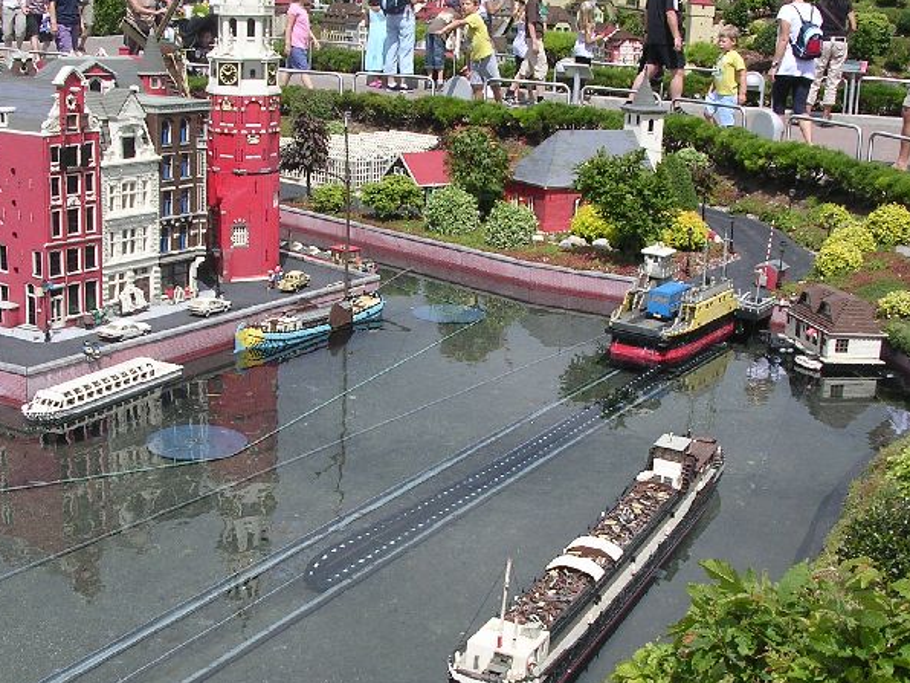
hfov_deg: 37.5
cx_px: 453
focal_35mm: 51
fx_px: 1341
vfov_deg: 28.6
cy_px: 368
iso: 100
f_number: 5.6
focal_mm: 5.8
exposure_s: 1/338
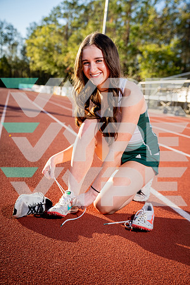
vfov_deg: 43.6
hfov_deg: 29.9
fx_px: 356
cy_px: 142
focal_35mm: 45
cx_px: 95
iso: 100
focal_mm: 45
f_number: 4
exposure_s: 1/250
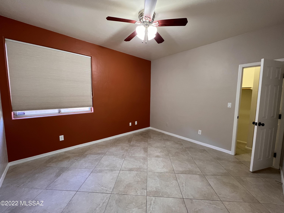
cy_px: 106
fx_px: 107
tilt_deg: -5.8
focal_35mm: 13
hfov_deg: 106.2
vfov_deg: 89.9
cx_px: 142
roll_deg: -0.5
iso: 250
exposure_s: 1/60
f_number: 1.8
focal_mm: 1.57
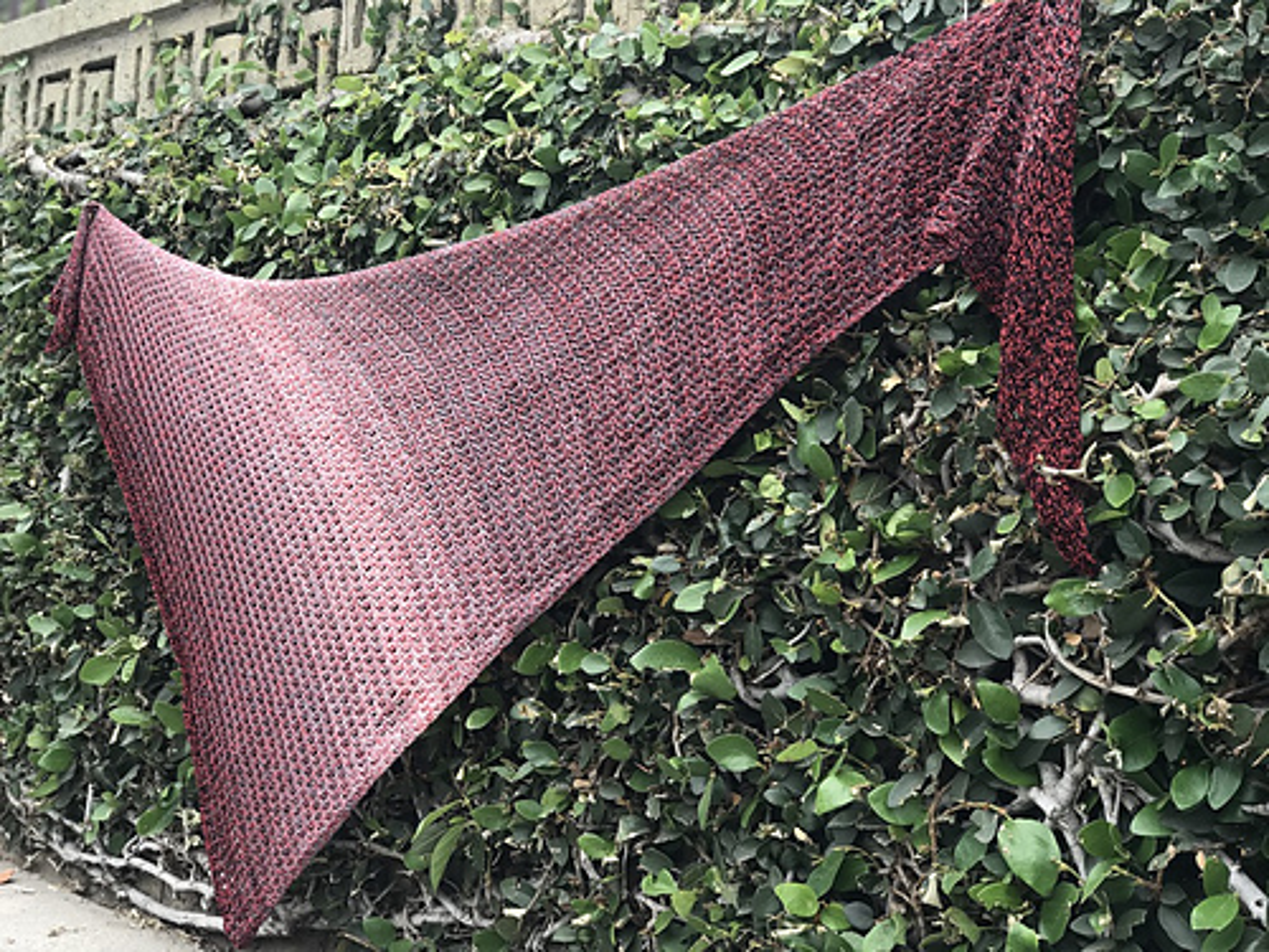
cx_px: 634
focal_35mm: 57
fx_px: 2090
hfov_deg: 33.8
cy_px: 476
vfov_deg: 25.7
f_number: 2.8
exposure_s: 1/198
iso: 20
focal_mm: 6.6
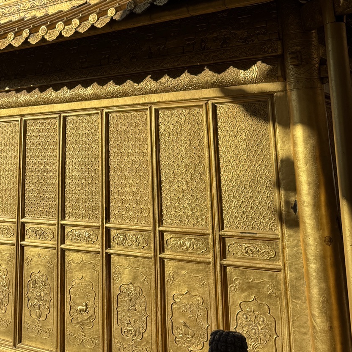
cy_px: 51
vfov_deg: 32.1
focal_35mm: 51
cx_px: 50
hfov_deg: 32.1
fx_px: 587
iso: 80
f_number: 1.78
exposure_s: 1/6410
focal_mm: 6.76
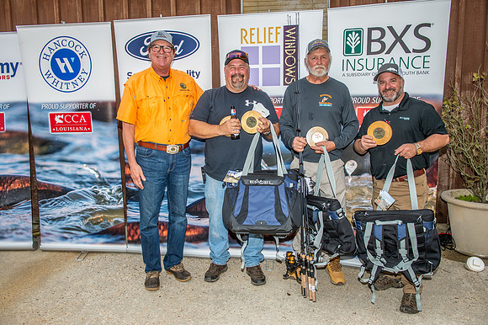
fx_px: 393
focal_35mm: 29
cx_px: 244
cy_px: 162
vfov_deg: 44.9
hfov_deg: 63.7
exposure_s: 1/200
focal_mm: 29
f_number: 6.3
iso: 160
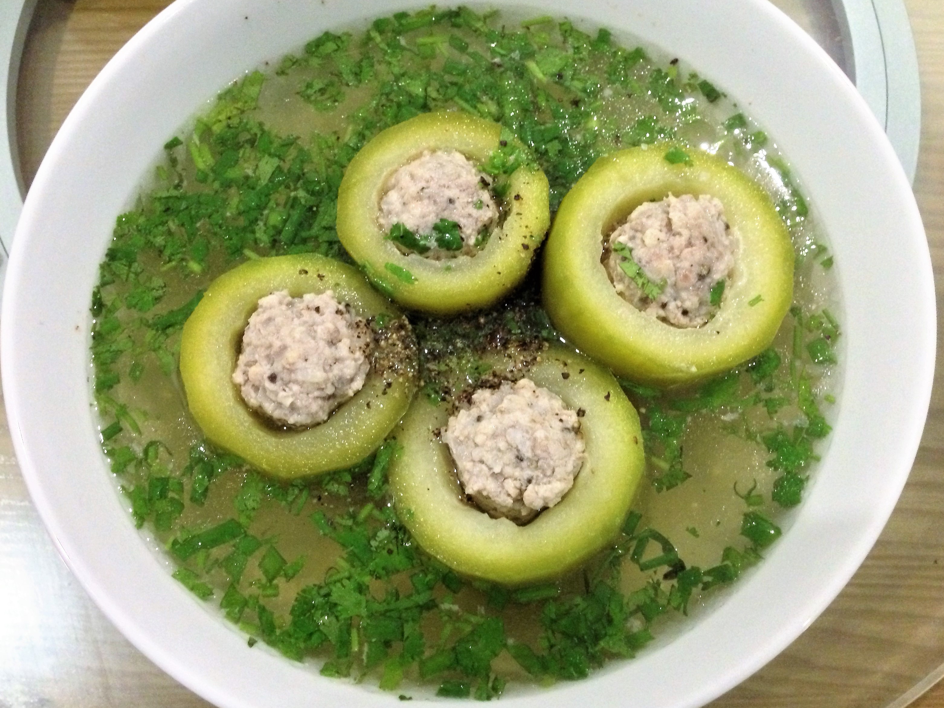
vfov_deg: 42.9
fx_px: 900
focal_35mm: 33
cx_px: 472
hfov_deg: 55.4
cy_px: 354
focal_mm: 4.12
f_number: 2.4
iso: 500
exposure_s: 1/15
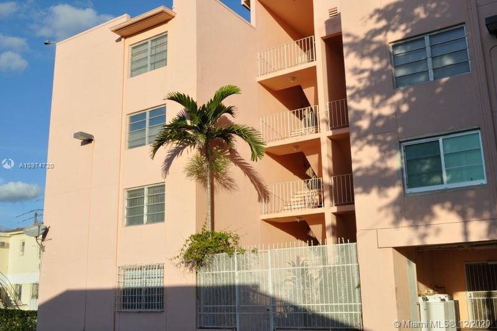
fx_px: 497
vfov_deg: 36.8
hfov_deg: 53.2
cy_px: 166
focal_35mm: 36
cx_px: 248
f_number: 5.6
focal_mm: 24
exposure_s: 1/125
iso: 220
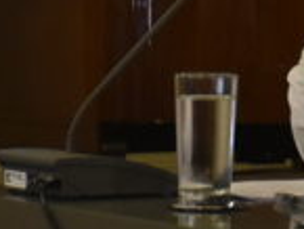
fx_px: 3577
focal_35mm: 407
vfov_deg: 3.6
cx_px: 528
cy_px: -155
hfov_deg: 4.8
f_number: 5
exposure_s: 1/125
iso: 1600
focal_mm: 40
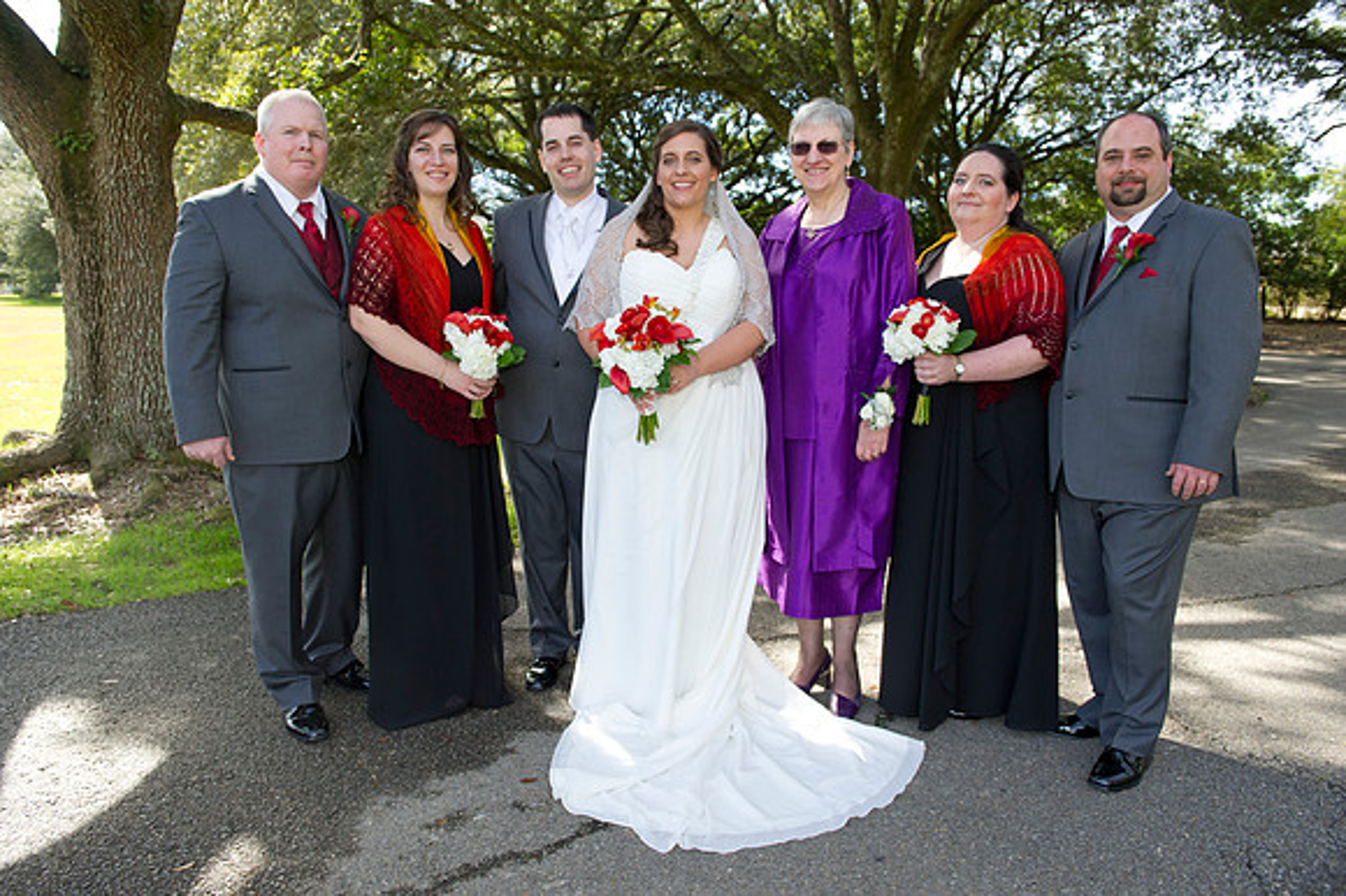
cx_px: 673
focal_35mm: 28
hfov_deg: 65.5
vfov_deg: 46.4
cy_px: 448
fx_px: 1046
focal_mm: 28
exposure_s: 1/200
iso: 320
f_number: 5.6
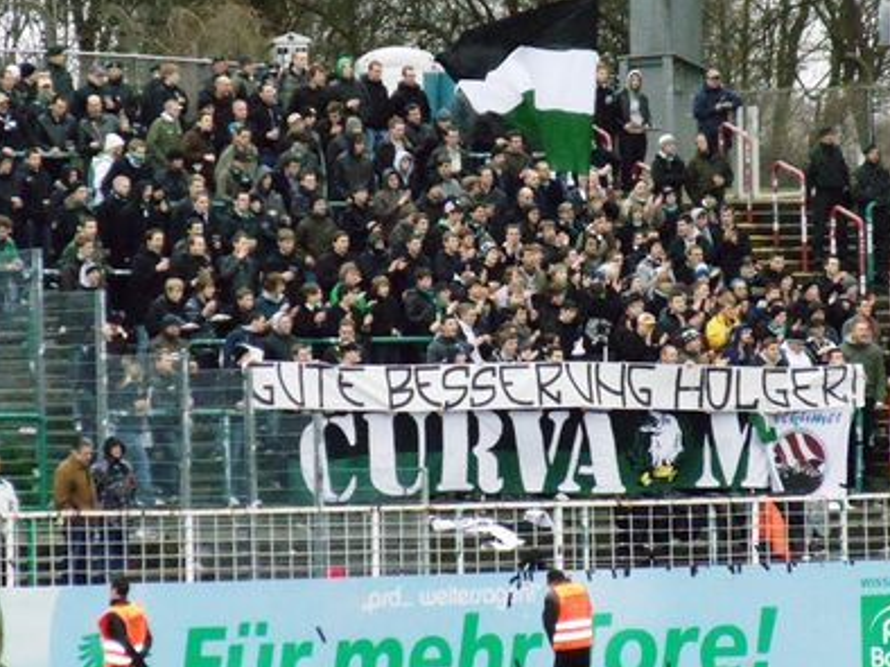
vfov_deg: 4.2
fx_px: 8993
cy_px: 356
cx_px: 438
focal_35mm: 350
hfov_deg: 5.7
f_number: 5.4
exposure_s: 1/60
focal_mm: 32.86
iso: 1600
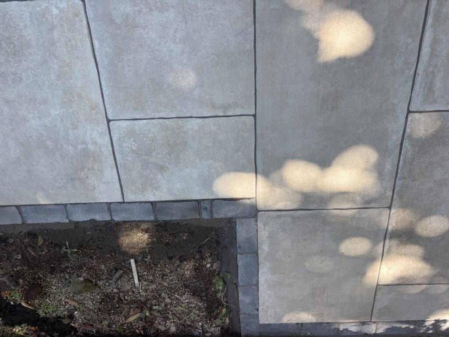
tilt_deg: -65.6
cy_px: 168
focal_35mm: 26
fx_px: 337
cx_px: 224
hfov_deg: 67.3
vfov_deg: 53.1
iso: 64
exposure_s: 1/379
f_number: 1.6
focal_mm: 5.96
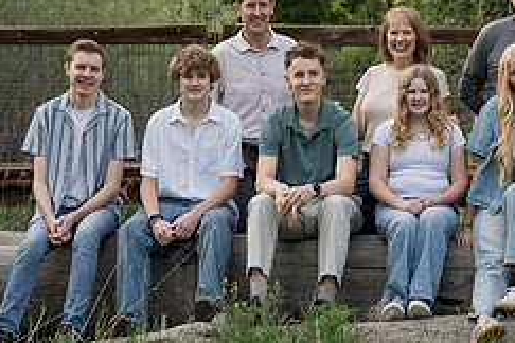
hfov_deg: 12.3
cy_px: 82
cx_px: 373
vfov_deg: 8.2
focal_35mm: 167
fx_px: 2389
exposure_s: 1/250
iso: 200
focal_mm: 70
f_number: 4
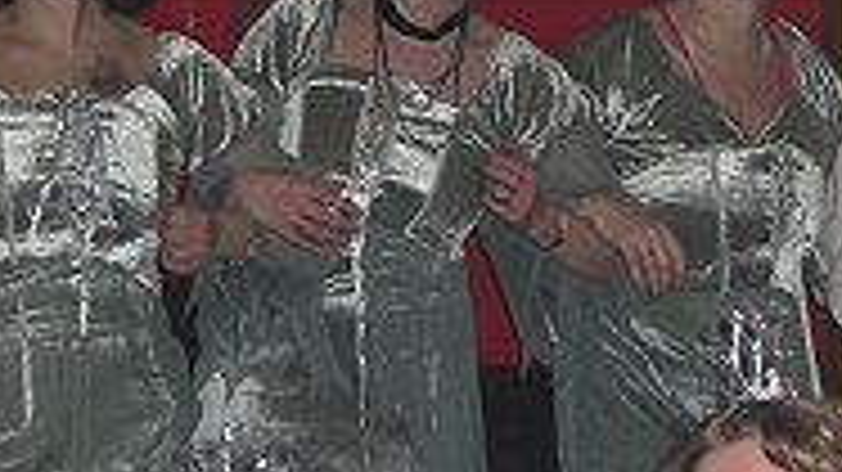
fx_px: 2812
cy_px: -2
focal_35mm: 126
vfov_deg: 9.5
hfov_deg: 16.9
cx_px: 664
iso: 200
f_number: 2.8
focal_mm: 7.9
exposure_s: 1/60
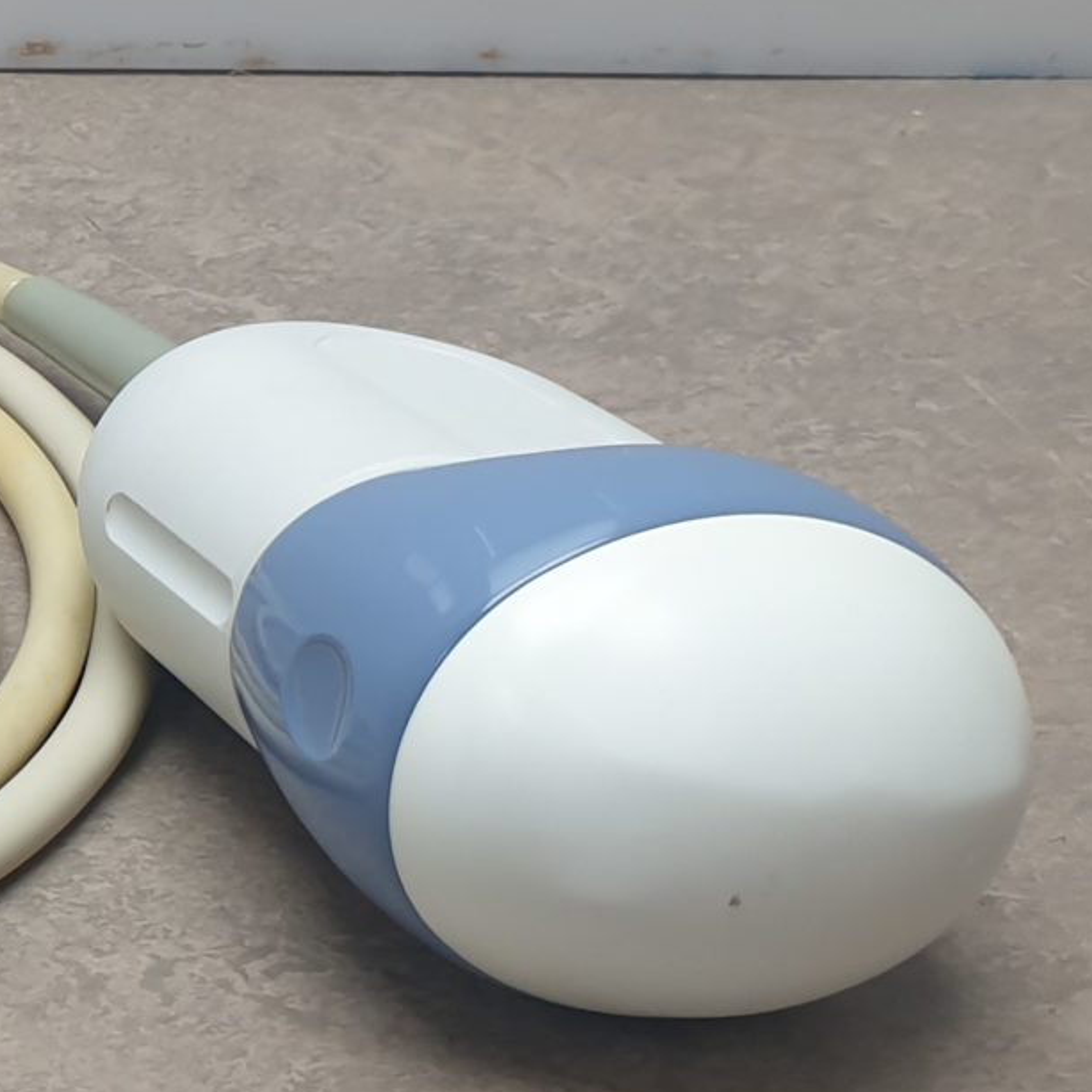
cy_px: 447
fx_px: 3426
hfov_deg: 15.7
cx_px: -809
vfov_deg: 18.1
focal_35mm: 96
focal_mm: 4.3
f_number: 2.4
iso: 50
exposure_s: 1/50
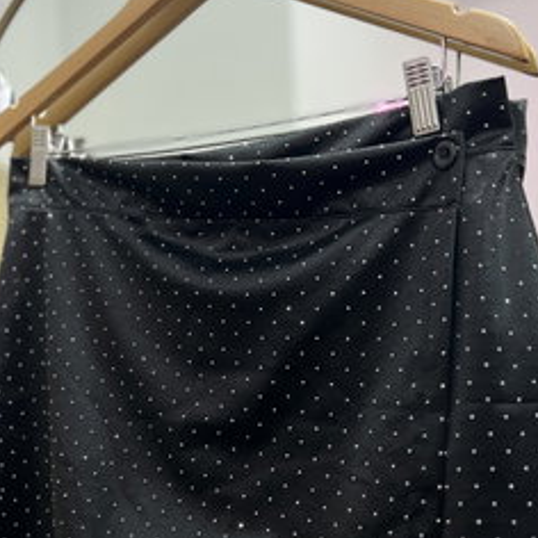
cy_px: 323
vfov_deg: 32.7
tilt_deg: +3.9
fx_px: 914
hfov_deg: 32.4
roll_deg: +2.6
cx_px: 162
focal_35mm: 52
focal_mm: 5.7
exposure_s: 1/100
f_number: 1.5
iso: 125
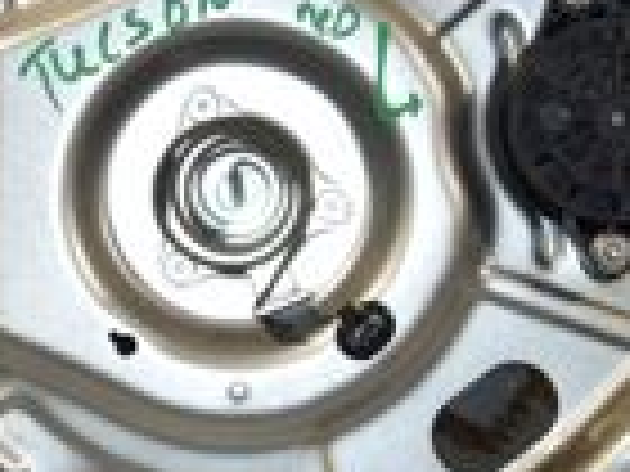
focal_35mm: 158
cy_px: 45
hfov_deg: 12.5
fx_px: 2876
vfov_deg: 9.4
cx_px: 180
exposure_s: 1/200
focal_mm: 24
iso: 800
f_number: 8
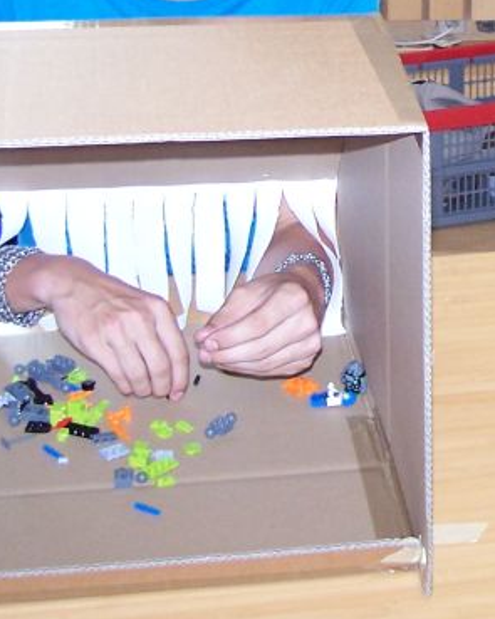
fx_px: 1887
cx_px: 609
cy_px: 86
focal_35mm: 103
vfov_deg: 18.4
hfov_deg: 14.4
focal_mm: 6.3
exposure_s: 1/60
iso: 140
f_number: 2.8
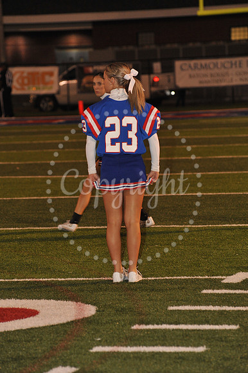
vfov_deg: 10.3
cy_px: 186
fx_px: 2069
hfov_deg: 6.9
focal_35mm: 200
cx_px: 124
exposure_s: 1/160
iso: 1600
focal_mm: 200
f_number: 7.1
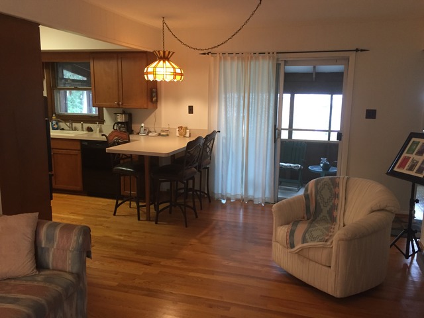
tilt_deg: -9.8
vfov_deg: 48.2
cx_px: 212
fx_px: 355
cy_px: 159
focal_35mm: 29
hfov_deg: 61.7
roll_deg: +0.2
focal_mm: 4.15
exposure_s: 1/30
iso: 160
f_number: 2.2
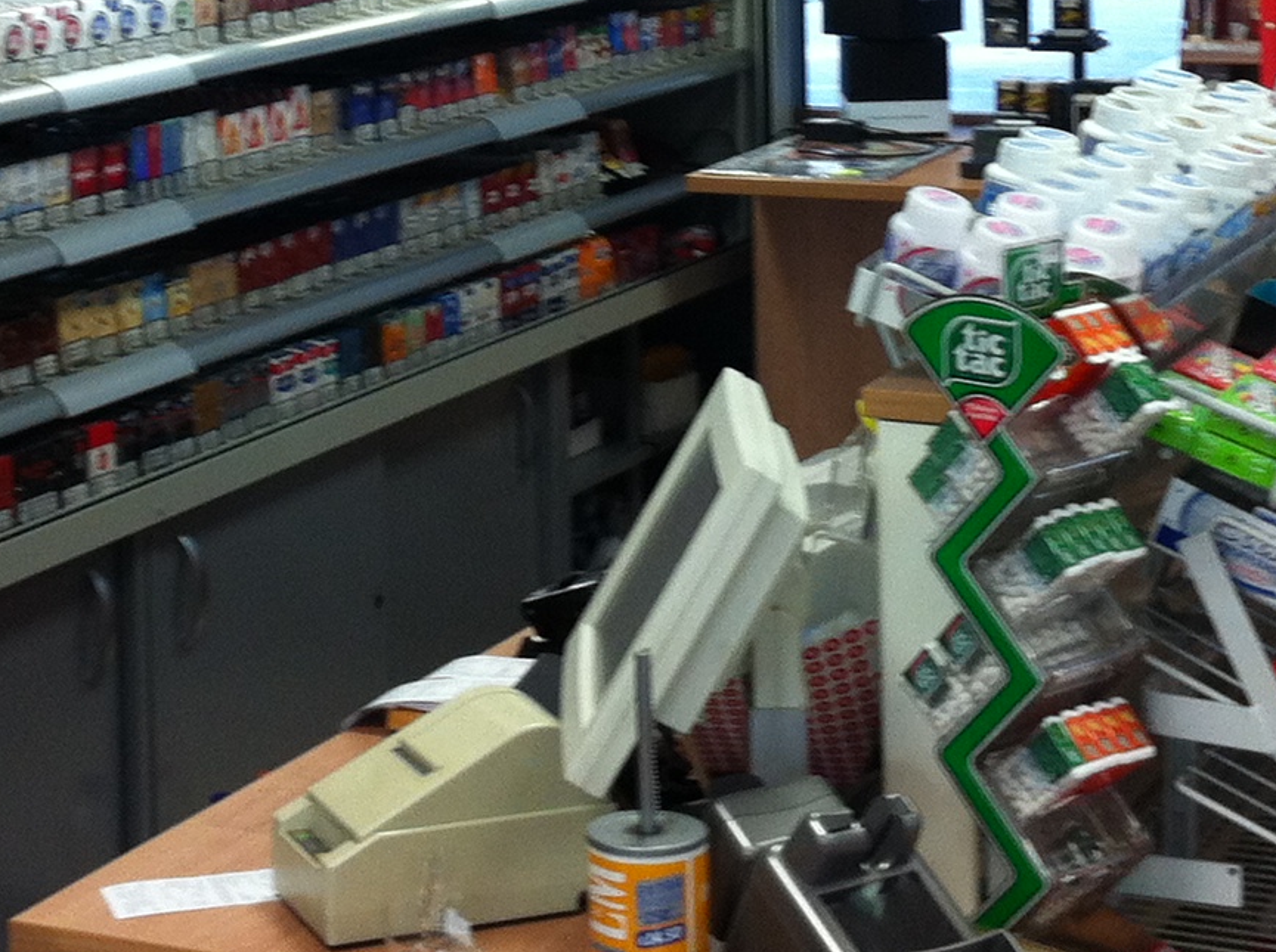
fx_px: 3864
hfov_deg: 18.7
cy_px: -103
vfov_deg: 13.8
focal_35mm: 105
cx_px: 436
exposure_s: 1/30
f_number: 2.8
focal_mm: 3.85
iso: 80
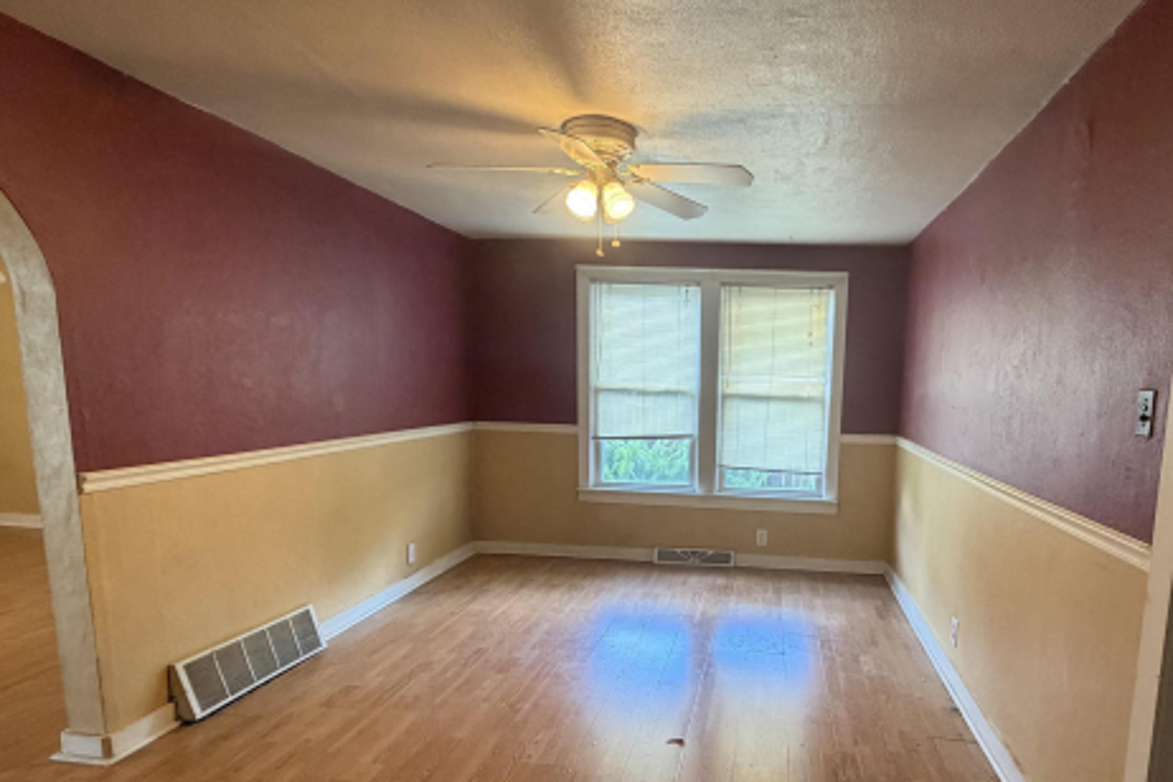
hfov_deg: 80.0
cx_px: 720
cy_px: 475
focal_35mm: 21
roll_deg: -0.9
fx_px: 684
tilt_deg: -7.7
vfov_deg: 58.9
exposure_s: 1/60
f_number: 2.2
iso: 320
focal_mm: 2.22
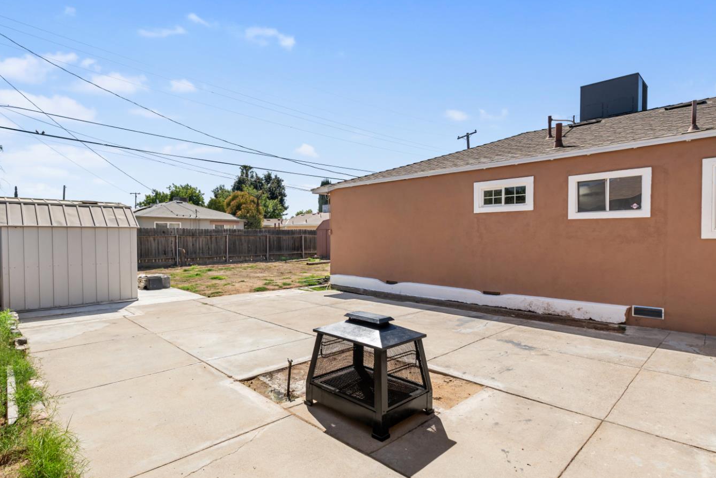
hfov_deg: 88.0
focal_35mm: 19
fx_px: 369
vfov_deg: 65.8
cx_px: 324
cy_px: 247
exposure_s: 1/1250
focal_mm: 11
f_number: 6.3
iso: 200
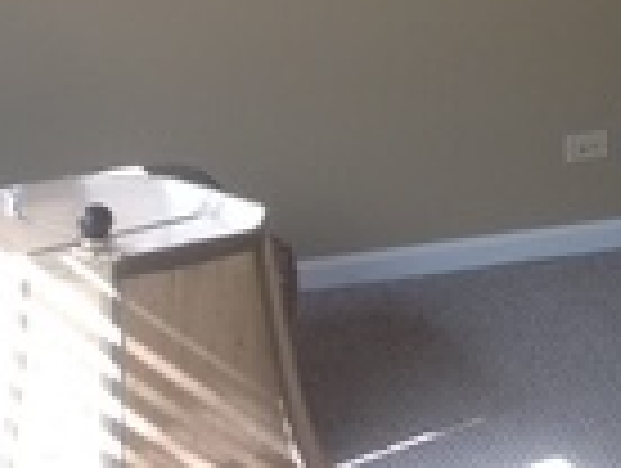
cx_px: 963
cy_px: -90
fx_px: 2911
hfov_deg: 11.6
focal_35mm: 162
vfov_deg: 9.1
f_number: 2.4
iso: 64
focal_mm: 4.28
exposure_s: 1/40
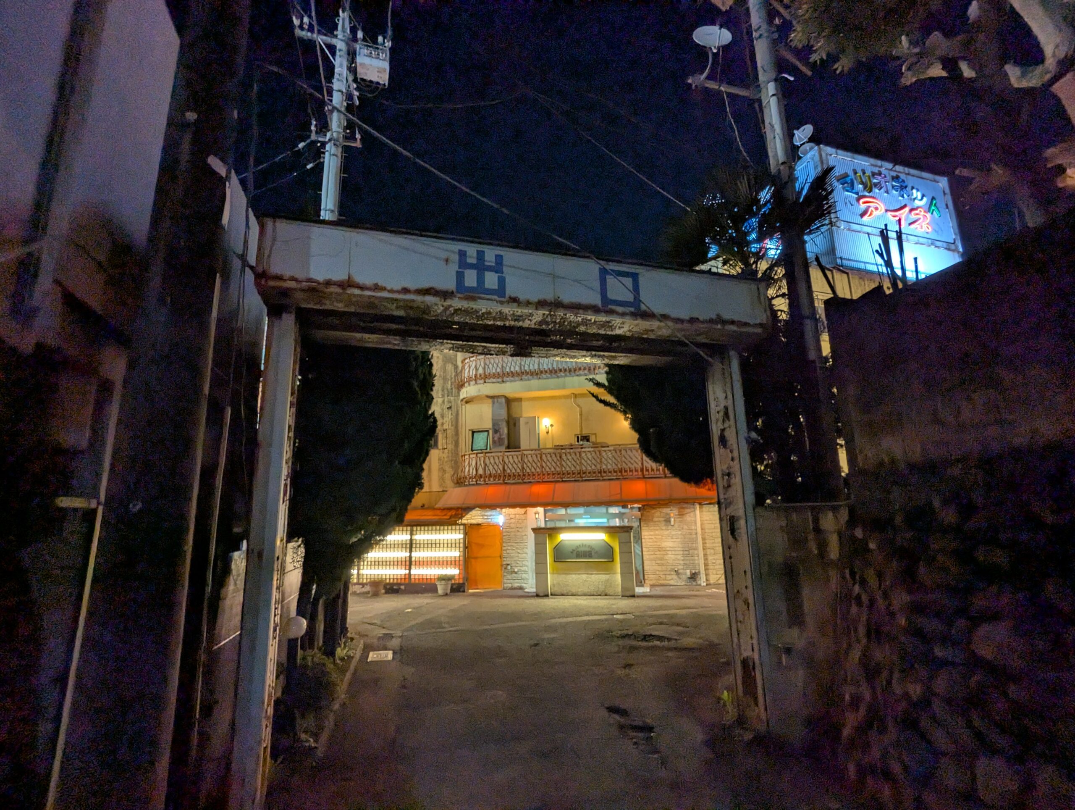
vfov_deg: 78.3
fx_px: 498
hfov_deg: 94.4
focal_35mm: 16
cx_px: 538
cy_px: 405
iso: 323
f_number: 2.2
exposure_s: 1/23.8
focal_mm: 2.35
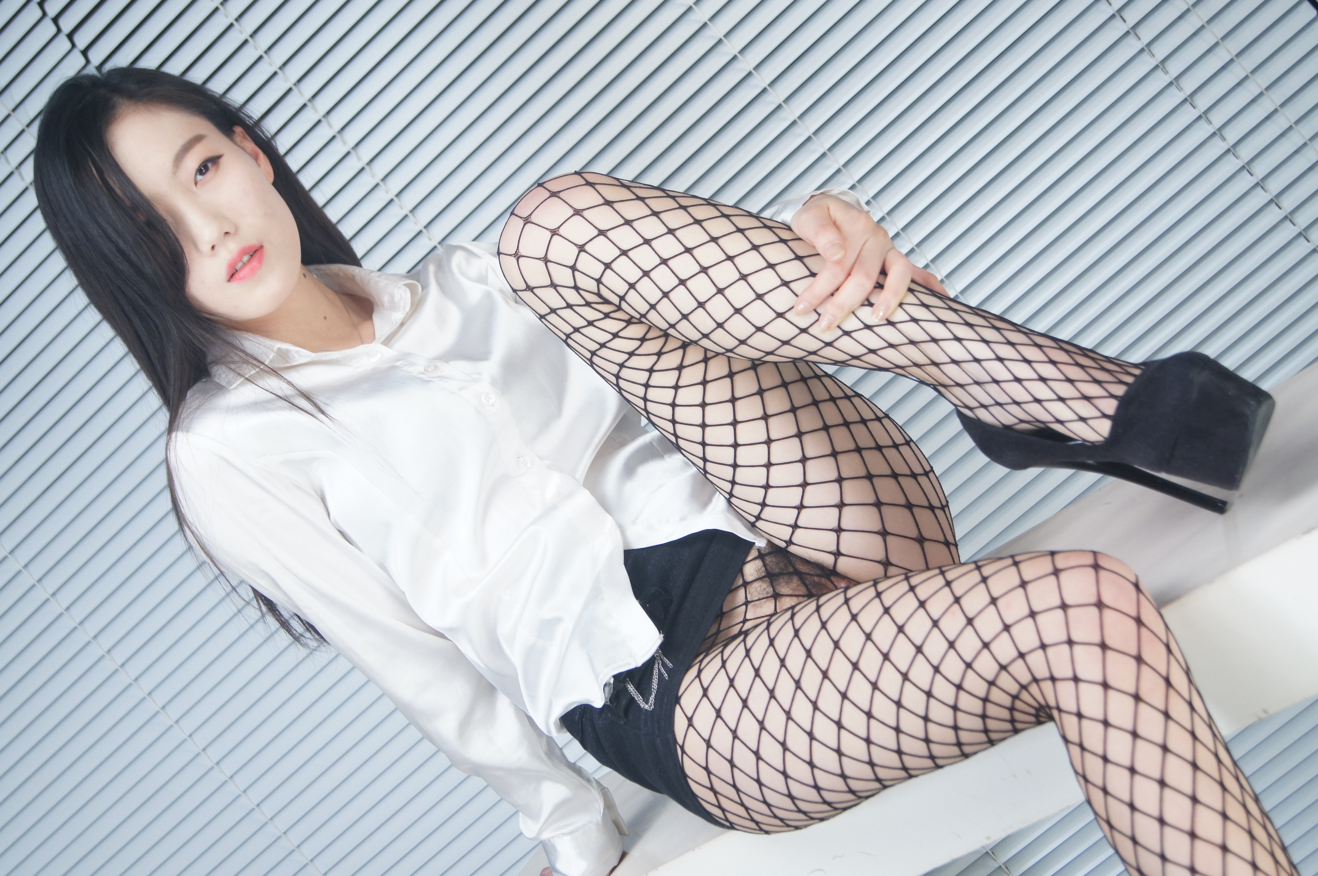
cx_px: 659
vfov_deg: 20.1
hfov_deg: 29.9
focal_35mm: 68
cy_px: 438
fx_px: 2469
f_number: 5.6
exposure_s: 1/160
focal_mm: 45
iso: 800
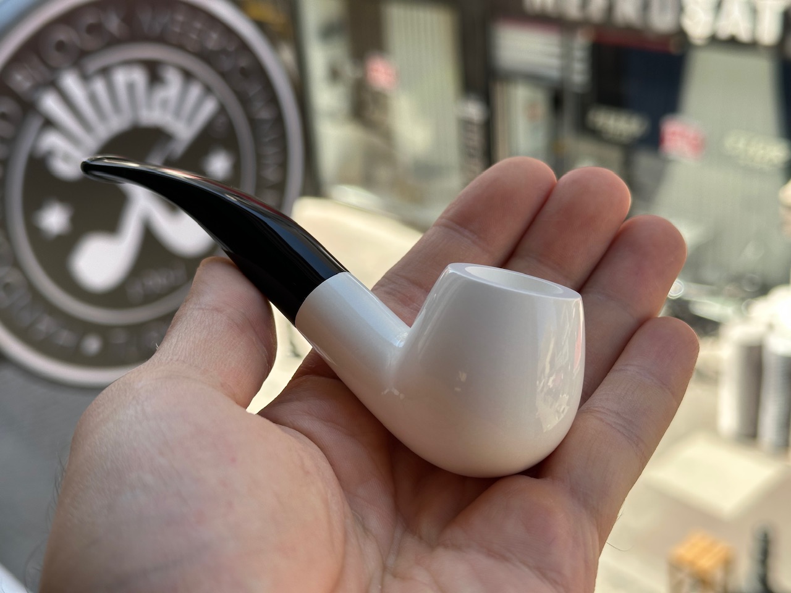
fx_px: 1097
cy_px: 296
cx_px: 396
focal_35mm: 48
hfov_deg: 39.7
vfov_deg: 30.3
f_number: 1.78
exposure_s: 1/694
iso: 64
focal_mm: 6.86
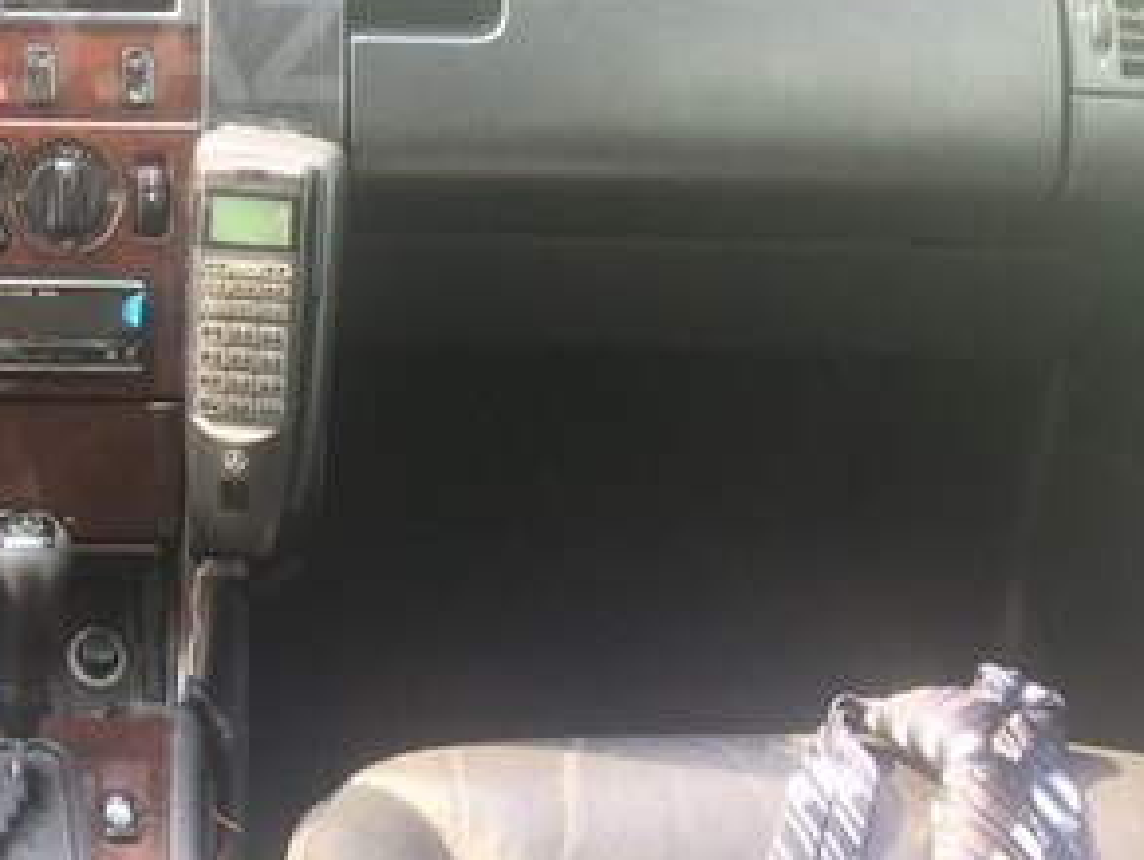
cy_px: 41
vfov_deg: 21.6
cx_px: -59
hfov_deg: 27.3
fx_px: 2183
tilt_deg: -16.1
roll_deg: -1.8
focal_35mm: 66
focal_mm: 4.15
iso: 50
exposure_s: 1/100
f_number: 2.2
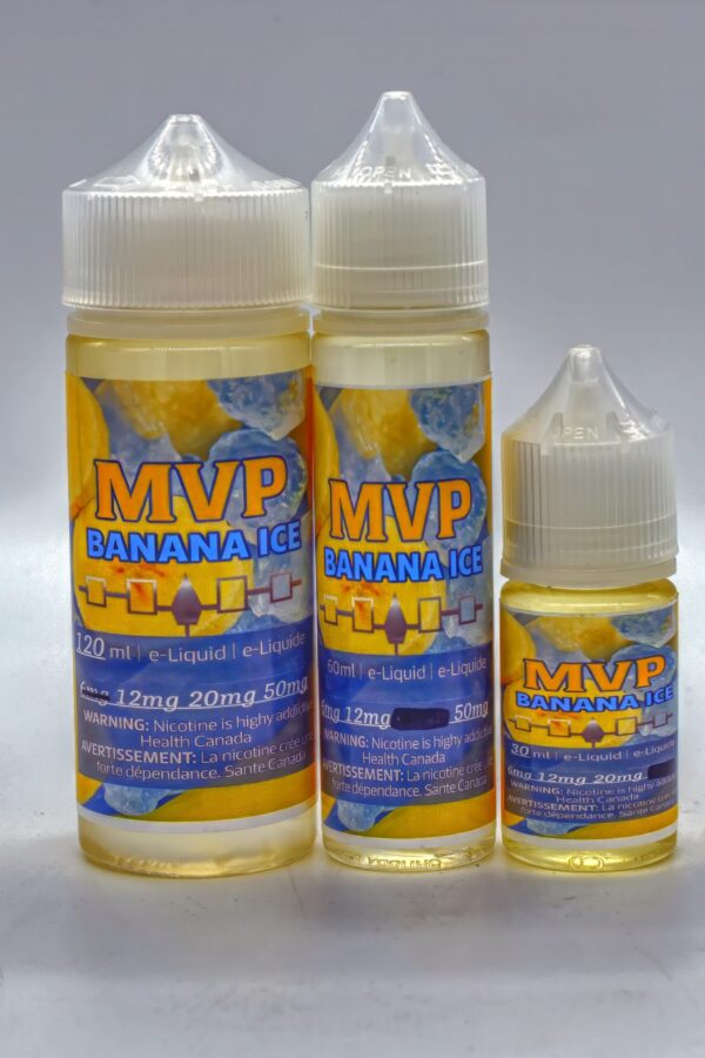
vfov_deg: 33.4
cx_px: 352
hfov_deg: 22.6
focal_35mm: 60
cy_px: 529
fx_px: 1762
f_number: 9
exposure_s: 1/320
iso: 200
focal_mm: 40
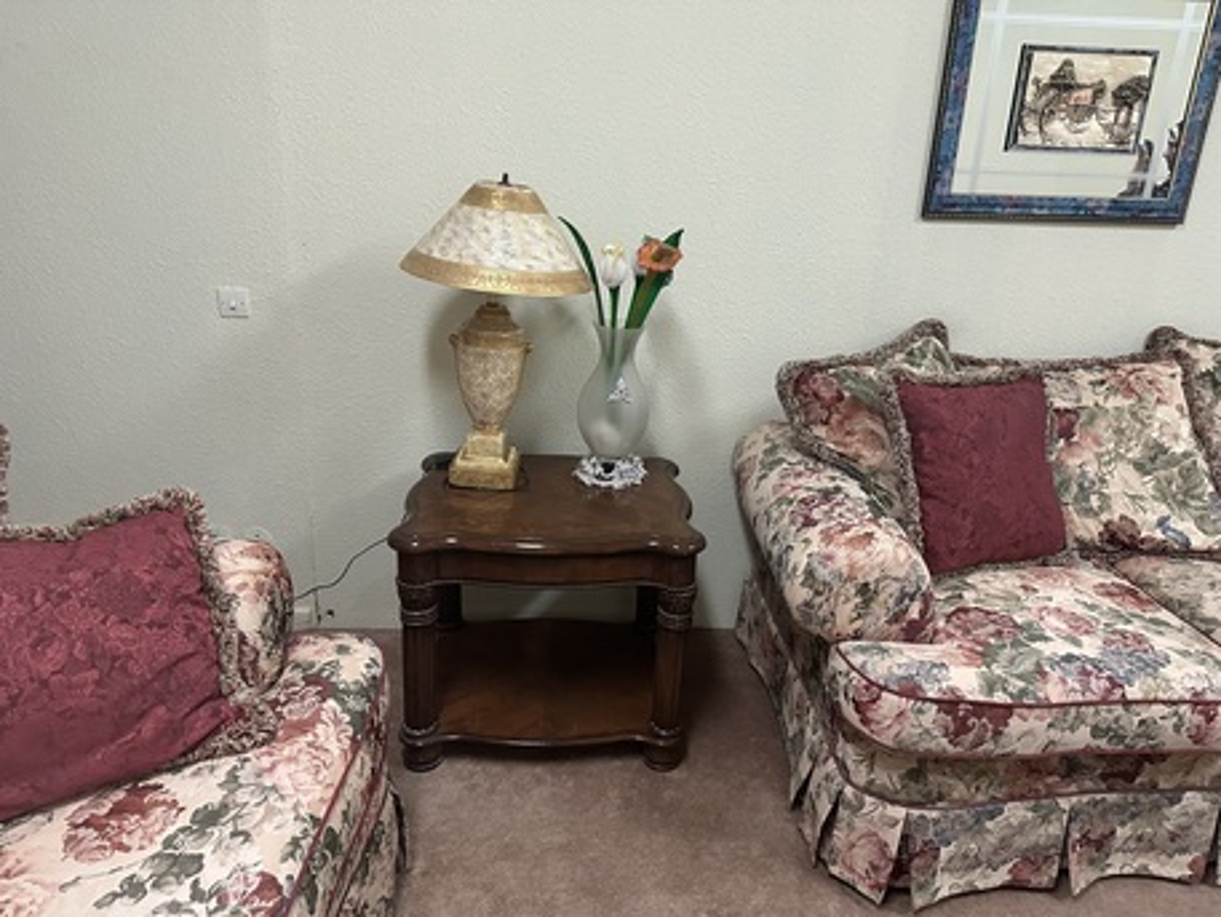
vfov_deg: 56.8
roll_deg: -2.2
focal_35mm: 24
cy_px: 458
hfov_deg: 71.6
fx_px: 847
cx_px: 610
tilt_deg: -18.9
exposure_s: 1/60
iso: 800
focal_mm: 6.86
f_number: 1.78
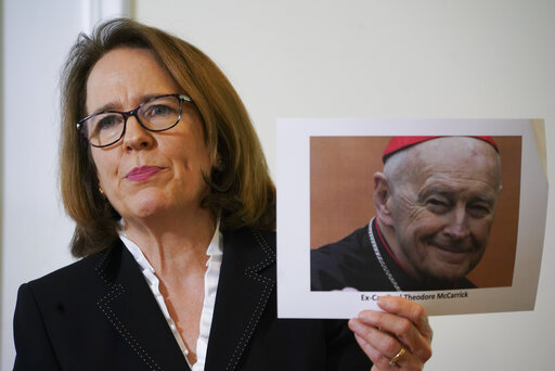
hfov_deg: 12.8
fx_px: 2483
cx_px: 278
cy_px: 186
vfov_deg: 8.5
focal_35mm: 161
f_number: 5.6
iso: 3200
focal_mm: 161
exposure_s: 1/100
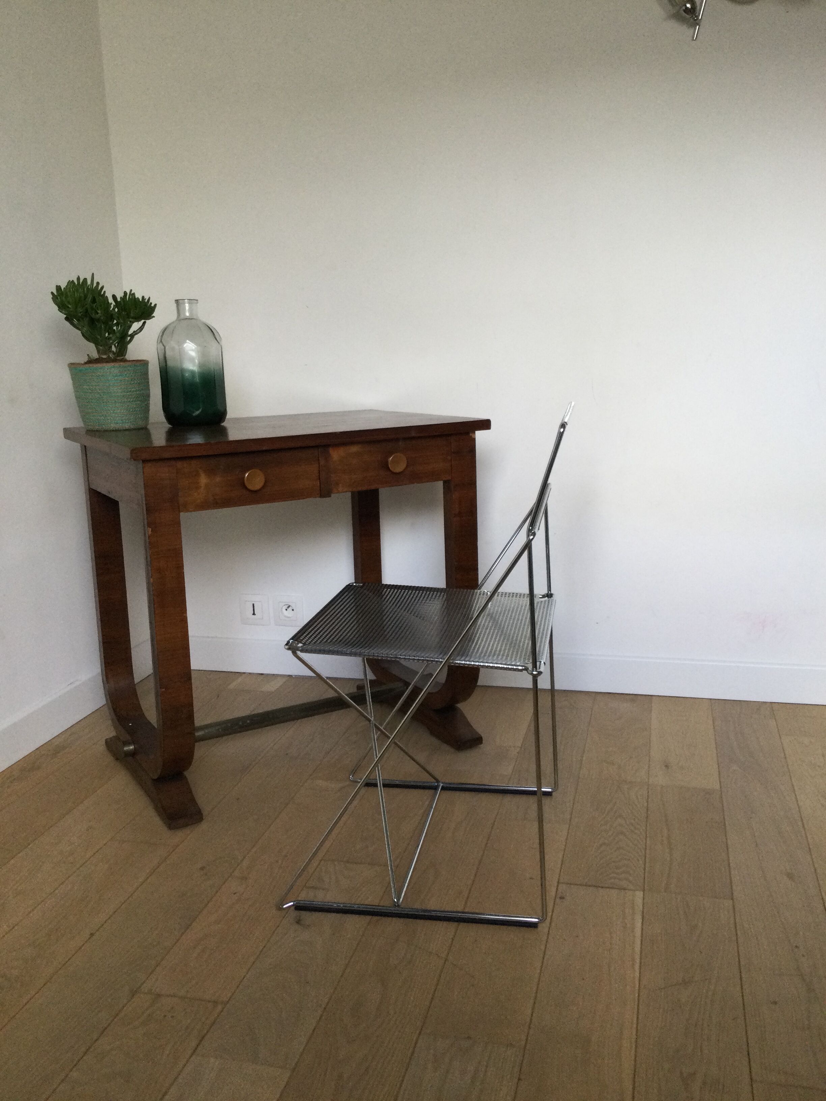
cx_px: 413
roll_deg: +3.1
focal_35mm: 31
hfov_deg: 45.4
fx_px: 986
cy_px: 550
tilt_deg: -11.3
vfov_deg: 58.4
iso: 40
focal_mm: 3.3
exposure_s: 1/33
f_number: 2.4
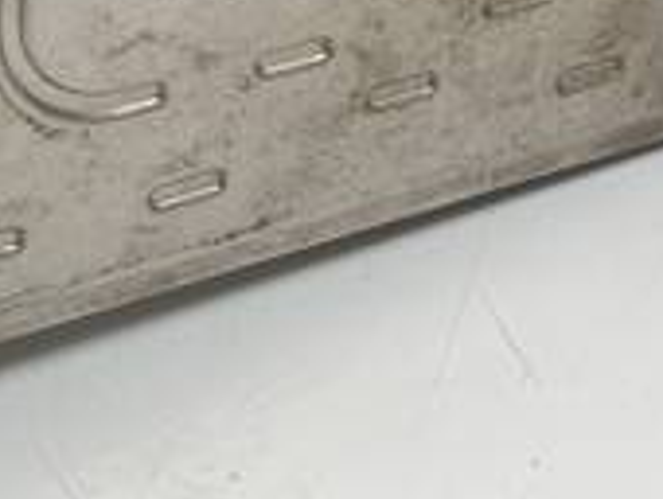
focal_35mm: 61
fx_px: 1170
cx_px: 308
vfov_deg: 22.8
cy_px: -35
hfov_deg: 31.6
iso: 50
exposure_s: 1/144
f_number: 2.4
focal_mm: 4.3
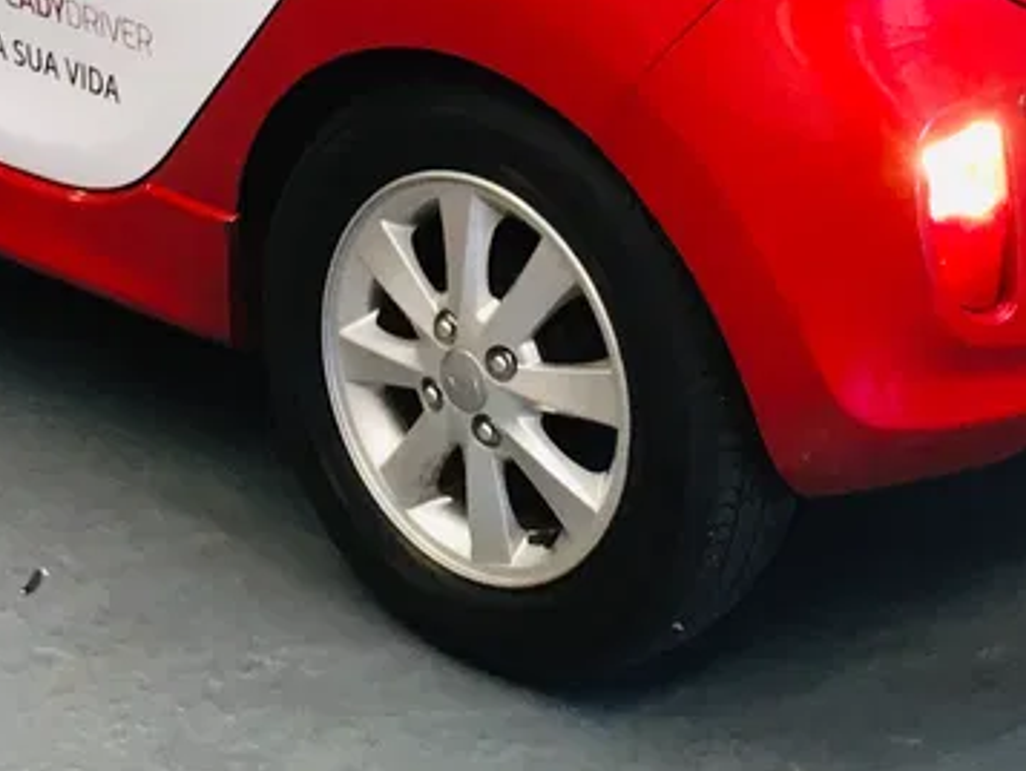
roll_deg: -1.1
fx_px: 3084
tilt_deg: -12.1
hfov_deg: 18.9
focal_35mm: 104
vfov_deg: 13.6
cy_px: -273
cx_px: 454
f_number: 2.2
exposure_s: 1/30
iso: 40
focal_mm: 4.15
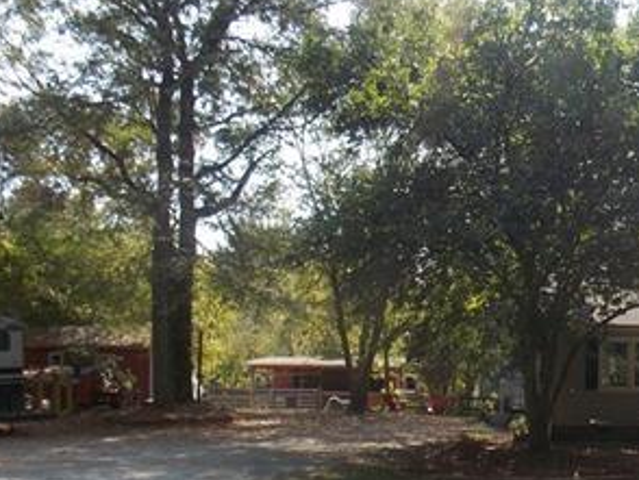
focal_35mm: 50
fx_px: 924
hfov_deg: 36.0
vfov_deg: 28.1
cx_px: 567
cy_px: 424
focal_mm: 4
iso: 80
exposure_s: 1/320
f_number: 3.1
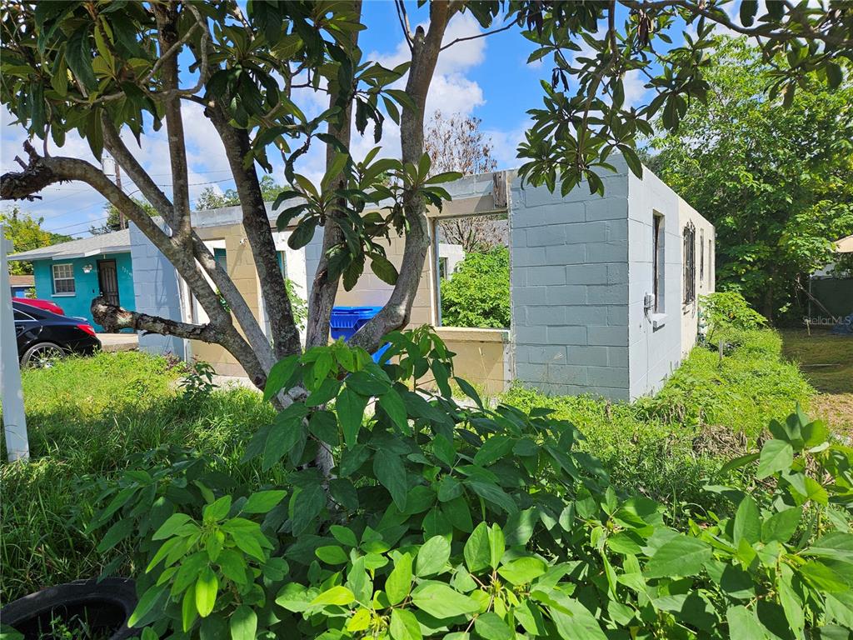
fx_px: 567
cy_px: 320
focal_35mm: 23
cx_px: 426
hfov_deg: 73.9
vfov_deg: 58.9
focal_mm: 5.4
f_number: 1.8
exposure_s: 1/1433
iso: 25
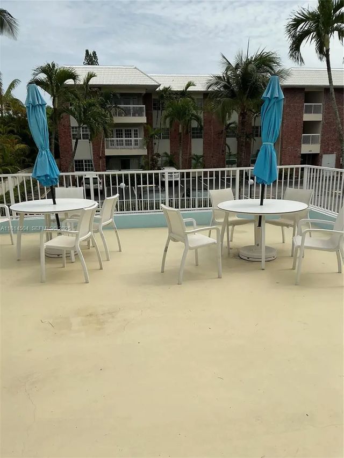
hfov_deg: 48.2
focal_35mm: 29
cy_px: 229
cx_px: 172
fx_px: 384
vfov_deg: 61.7
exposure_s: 1/4065
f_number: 1.8
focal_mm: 3
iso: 25
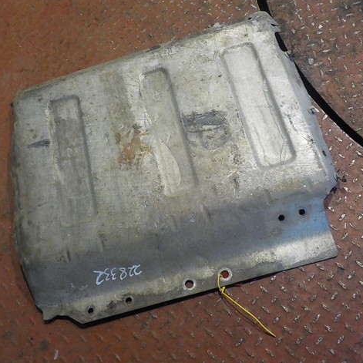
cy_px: 183
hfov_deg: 46.0
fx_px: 427
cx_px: 183
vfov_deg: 46.0
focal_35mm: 36
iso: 320
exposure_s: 1/30
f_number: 3.3
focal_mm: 4.1
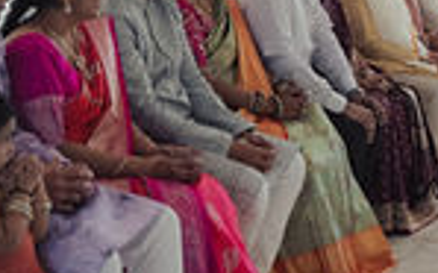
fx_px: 1265
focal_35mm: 106
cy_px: -69
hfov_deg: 16.9
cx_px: 735
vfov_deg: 12.0
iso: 1000
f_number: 2.8
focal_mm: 24
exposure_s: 1/500
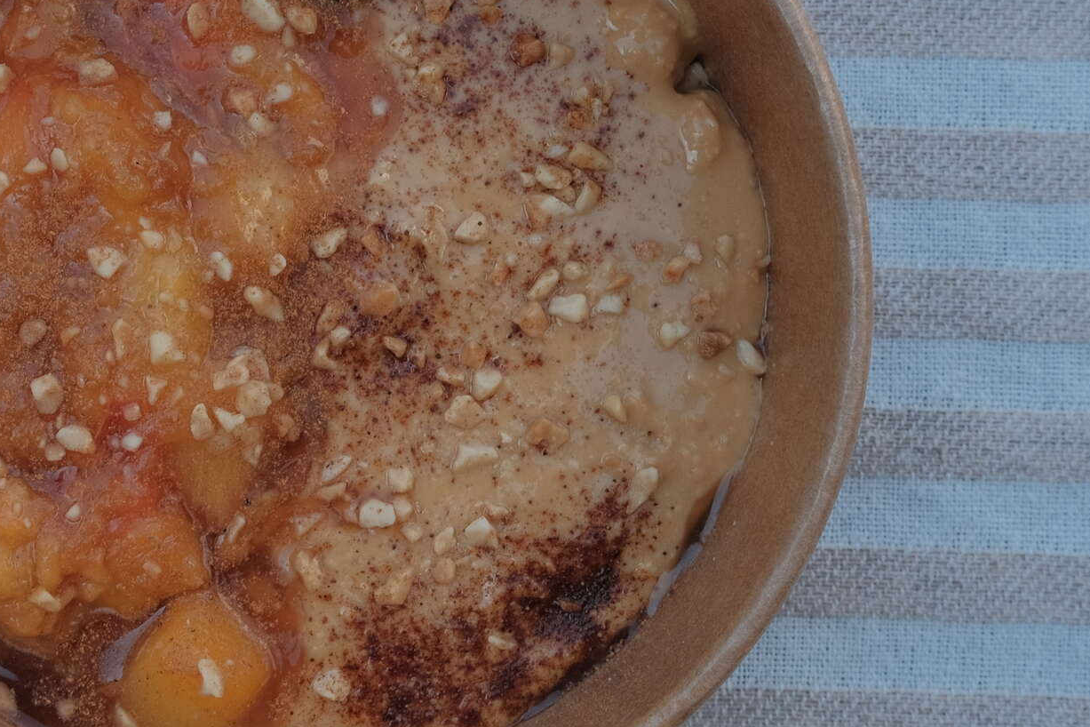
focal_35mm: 66
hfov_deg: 30.1
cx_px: 304
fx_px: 1998
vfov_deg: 20.6
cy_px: 301
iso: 320
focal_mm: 17.7
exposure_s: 1/250
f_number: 5.6
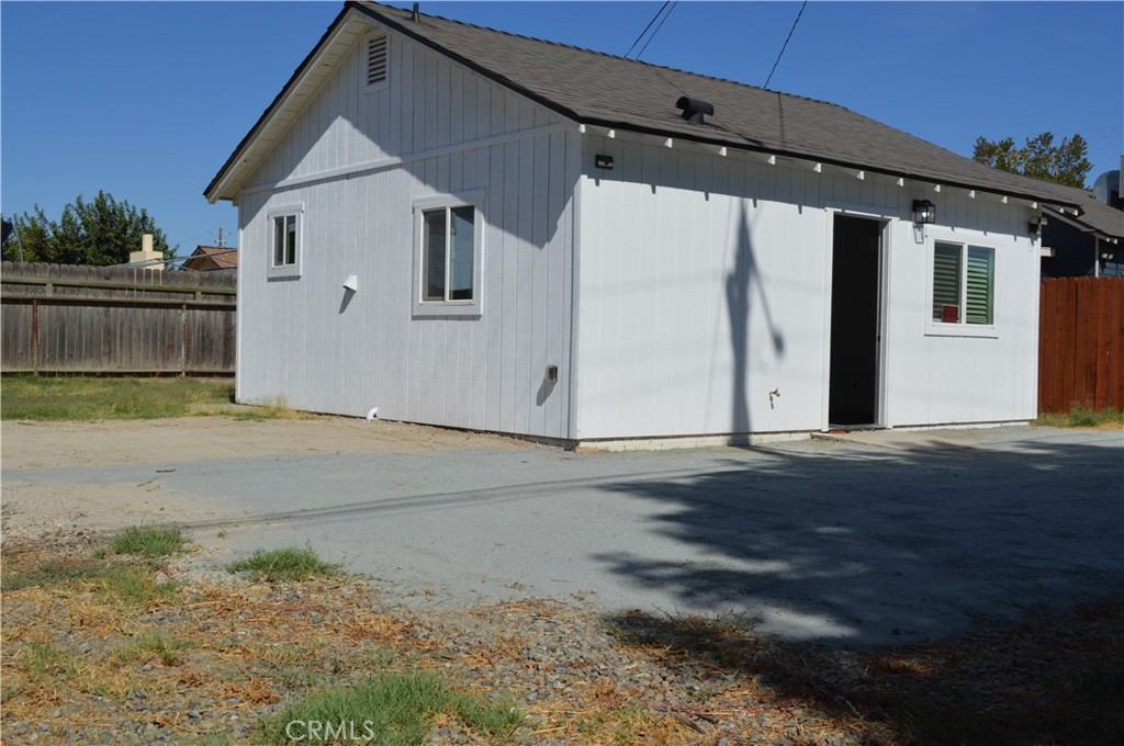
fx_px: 1216
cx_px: 562
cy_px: 373
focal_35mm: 39
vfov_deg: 34.1
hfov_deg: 49.6
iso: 100
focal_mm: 26
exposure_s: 1/320
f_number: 9
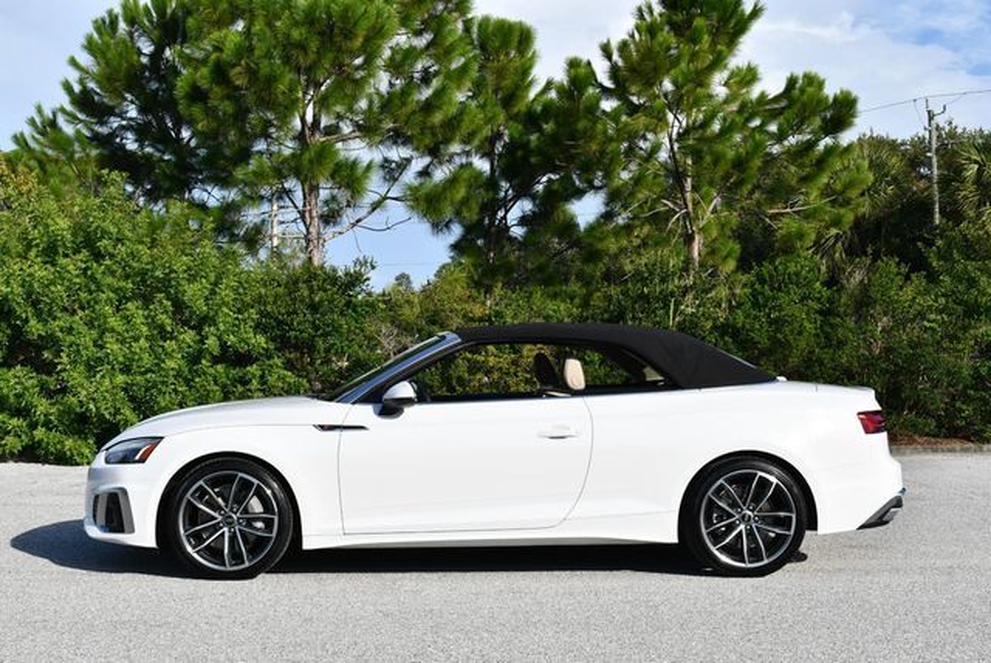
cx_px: 496
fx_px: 1323
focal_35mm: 48
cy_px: 332
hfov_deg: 41.1
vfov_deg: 28.1
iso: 100
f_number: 8
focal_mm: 24
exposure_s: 1/320
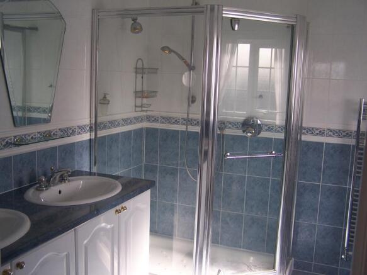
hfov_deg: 49.0
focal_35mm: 38
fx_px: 403
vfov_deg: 37.7
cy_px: 138
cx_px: 184
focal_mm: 6.3
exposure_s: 1/125
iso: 80
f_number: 2.8
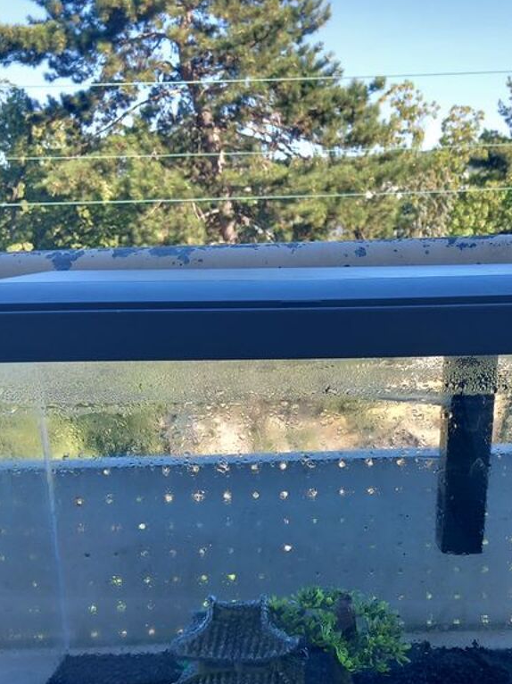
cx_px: 344
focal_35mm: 47
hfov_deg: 30.6
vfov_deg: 39.4
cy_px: 509
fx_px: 927
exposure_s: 1/100
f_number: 1.8
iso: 40
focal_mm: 4
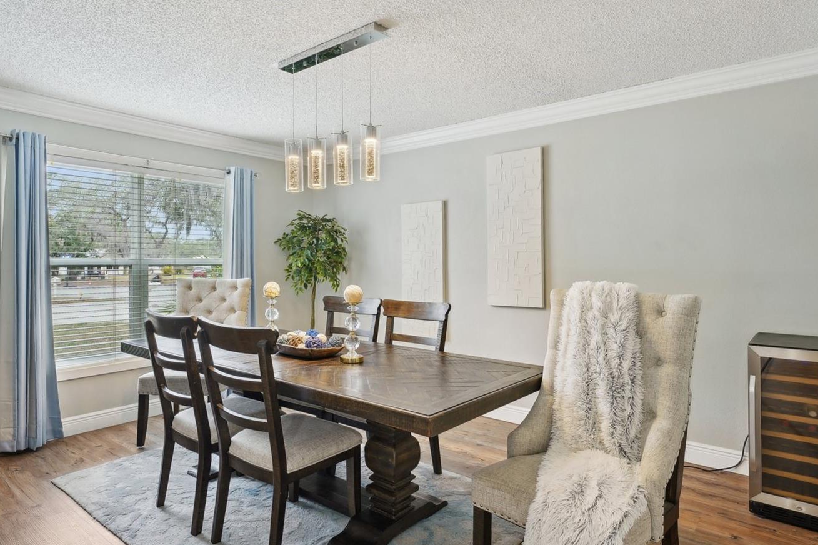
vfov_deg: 57.2
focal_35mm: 22
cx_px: 384
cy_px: 262
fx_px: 500
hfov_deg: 78.5
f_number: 8
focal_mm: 18
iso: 400
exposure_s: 1/8
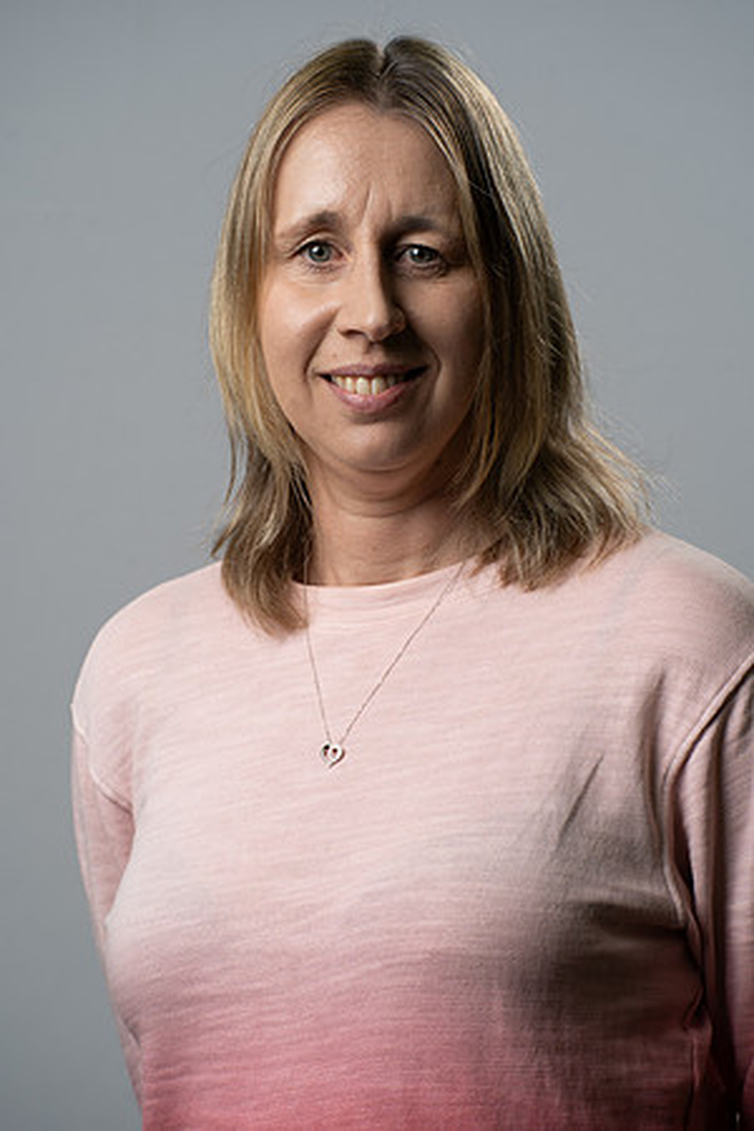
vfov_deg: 11.4
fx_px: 5655
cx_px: 377
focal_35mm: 180
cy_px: 566
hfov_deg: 7.6
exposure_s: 1/160
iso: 160
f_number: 7.1
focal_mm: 180
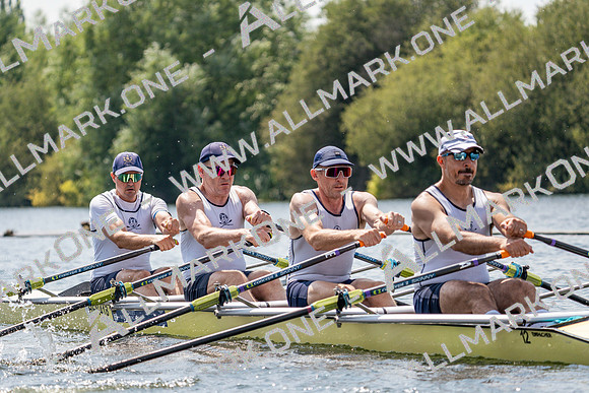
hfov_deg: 9.8
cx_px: 294
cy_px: 196
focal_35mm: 209
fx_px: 3420
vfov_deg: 6.6
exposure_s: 1/1600
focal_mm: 209
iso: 200
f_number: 5.6
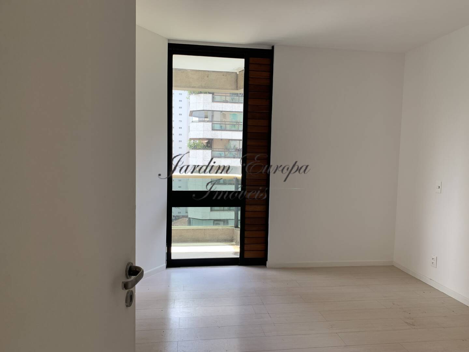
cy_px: 176
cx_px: 234
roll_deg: -1.9
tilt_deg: -5.0
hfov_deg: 67.3
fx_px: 352
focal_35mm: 26
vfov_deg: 53.1
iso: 25
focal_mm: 4.25
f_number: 1.8
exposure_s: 1/124
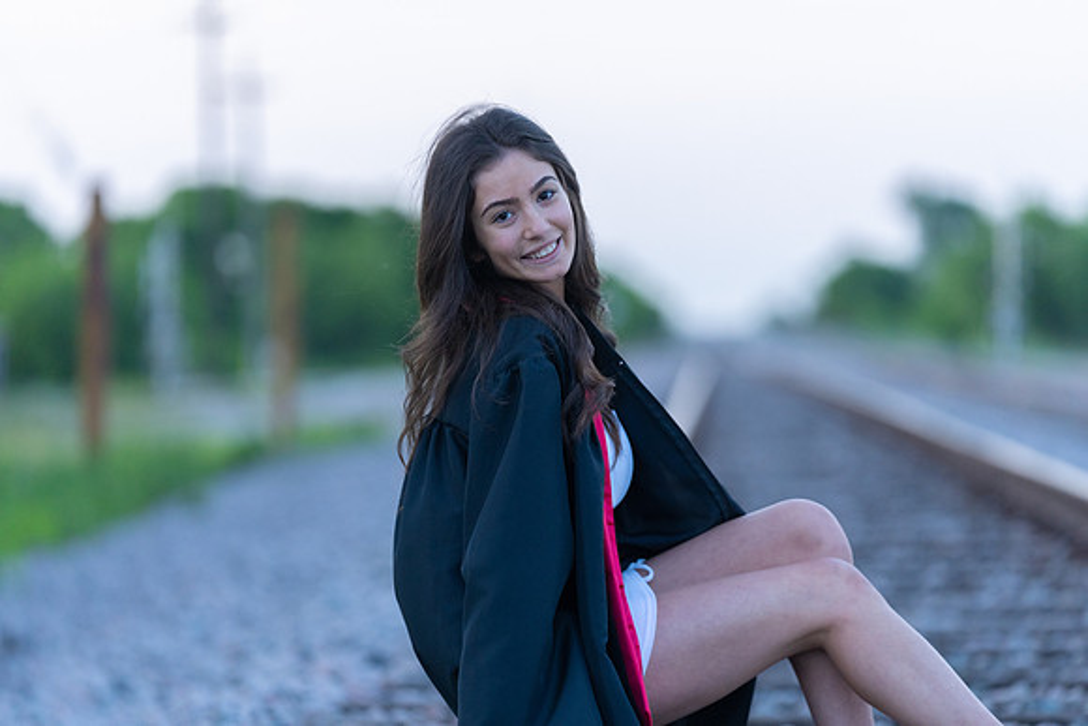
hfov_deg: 11.3
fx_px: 5501
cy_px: 363
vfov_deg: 7.5
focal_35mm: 182
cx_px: 544
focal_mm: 182
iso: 1600
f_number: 3.2
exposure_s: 1/320
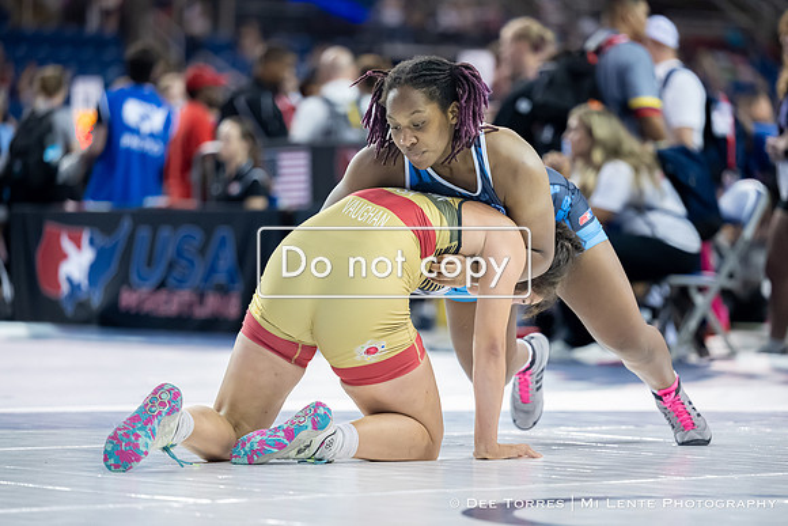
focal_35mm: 177
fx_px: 3884
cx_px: 408
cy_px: 287
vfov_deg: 7.7
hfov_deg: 11.6
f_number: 2.8
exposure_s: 1/800
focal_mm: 160
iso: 4500
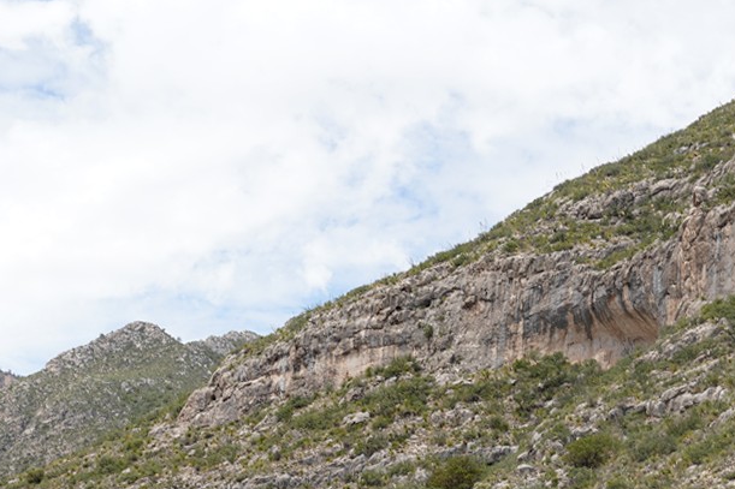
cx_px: 529
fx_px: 1939
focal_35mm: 95
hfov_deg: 21.3
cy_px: 737
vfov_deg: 13.5
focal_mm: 29
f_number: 11
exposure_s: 1/100
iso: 100
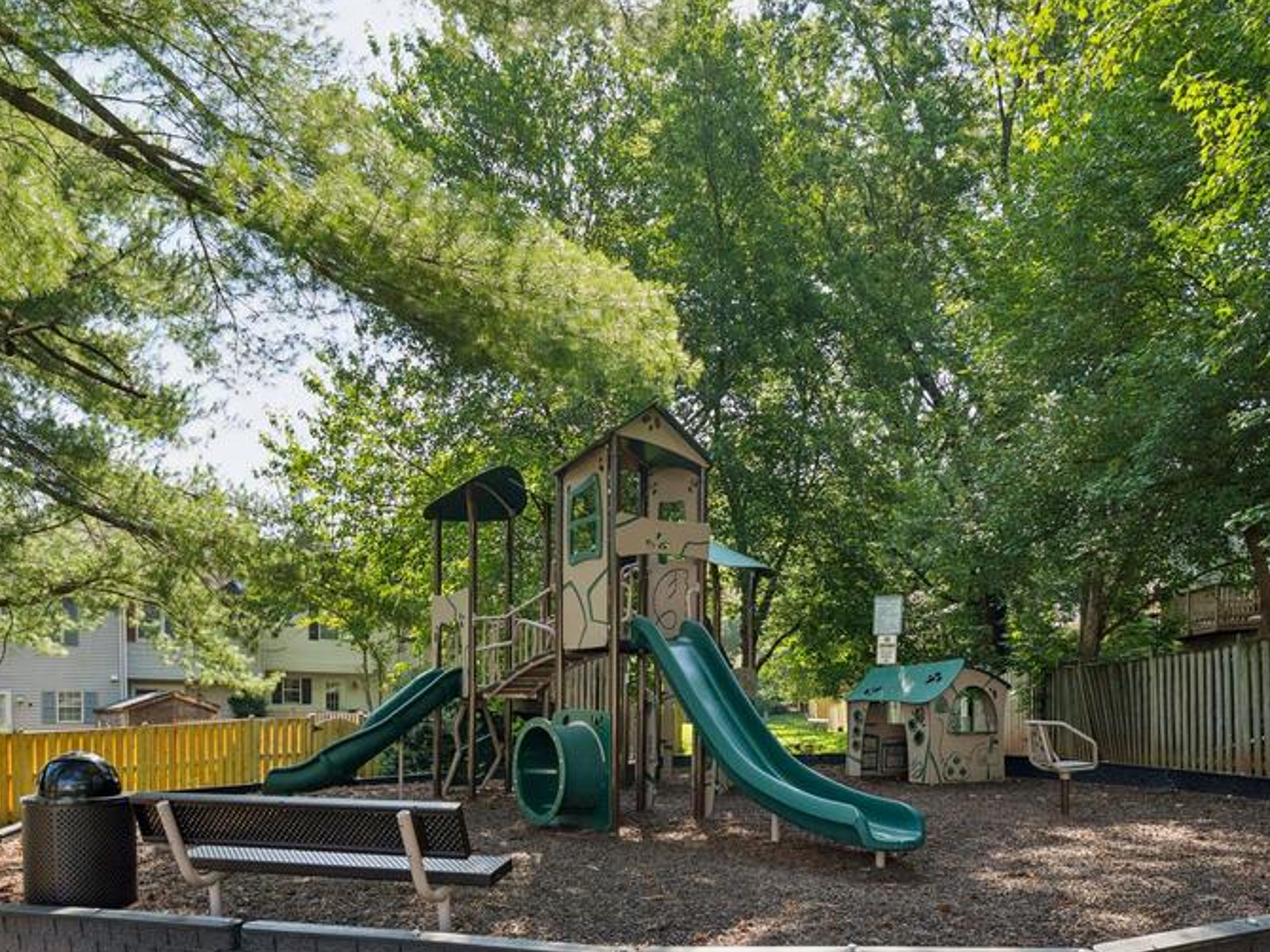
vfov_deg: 53.3
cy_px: 547
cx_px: 593
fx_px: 944
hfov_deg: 67.8
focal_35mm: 26
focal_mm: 17.5
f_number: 7.1
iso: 1250
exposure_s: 1/500
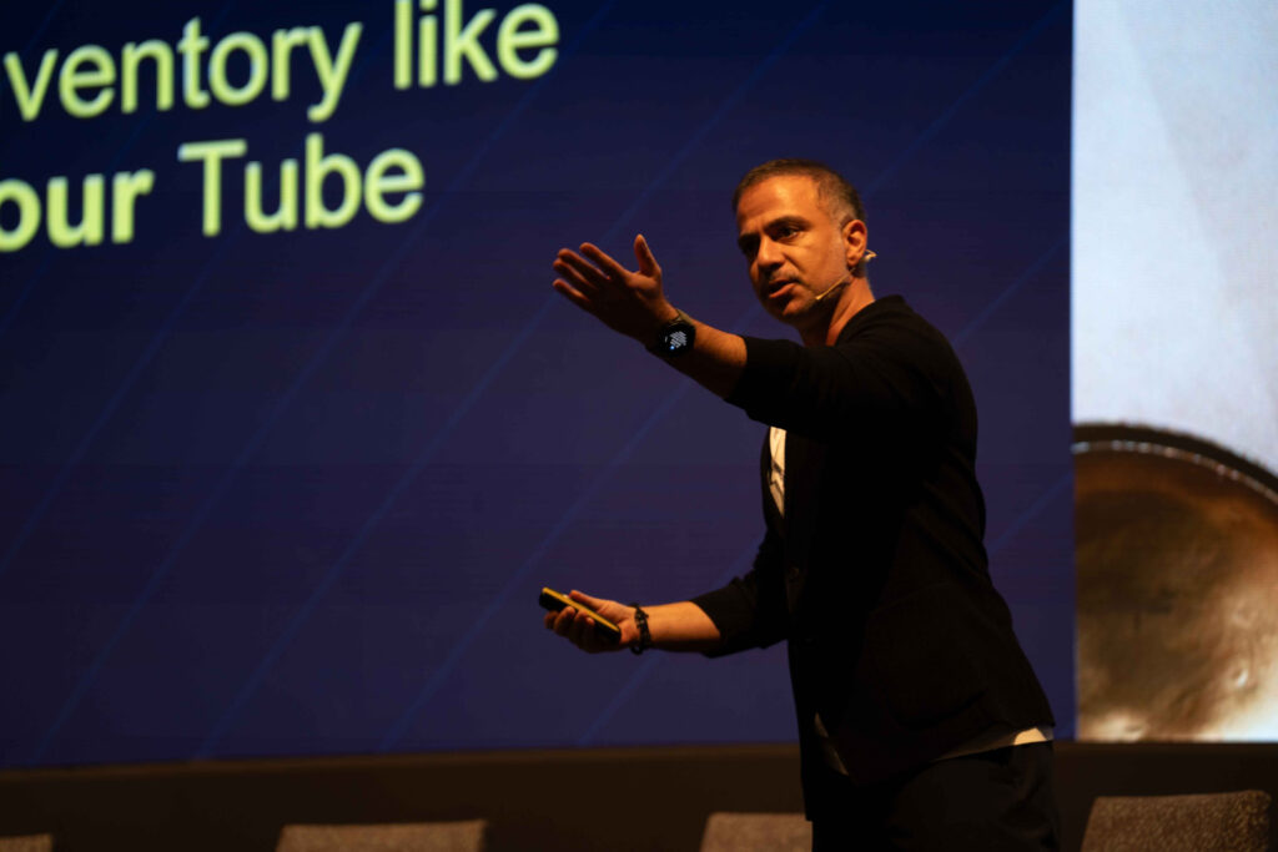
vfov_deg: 11.2
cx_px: 639
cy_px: 426
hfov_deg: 16.7
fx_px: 4356
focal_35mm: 123
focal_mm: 122.7
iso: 250
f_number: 2.8
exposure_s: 1/100
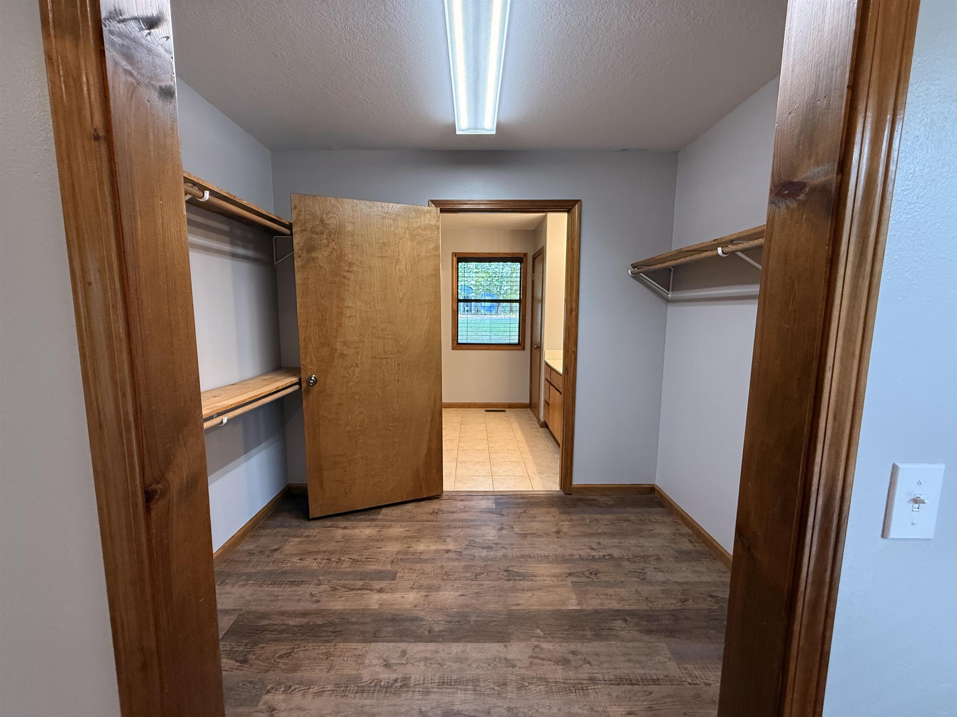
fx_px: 387
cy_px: 358
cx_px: 478
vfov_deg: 85.7
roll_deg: -0.4
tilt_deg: -5.8
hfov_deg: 102.1
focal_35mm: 14
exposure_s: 1/120
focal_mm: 2.22
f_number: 2.2
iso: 400
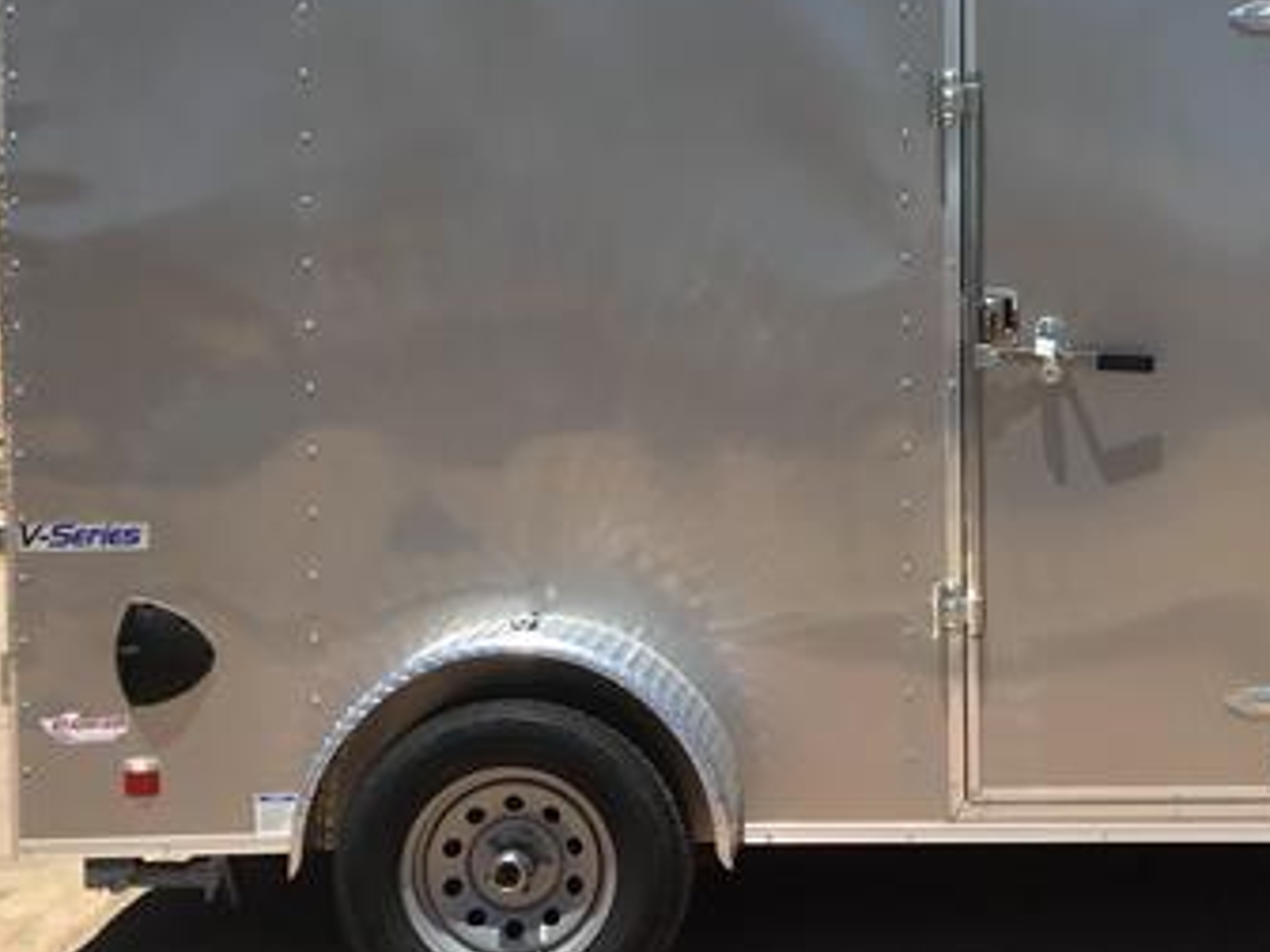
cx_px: 987
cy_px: 310
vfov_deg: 24.7
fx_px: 2165
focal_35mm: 59
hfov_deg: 32.0
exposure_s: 1/1431
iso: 25
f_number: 2.4
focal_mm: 3.3
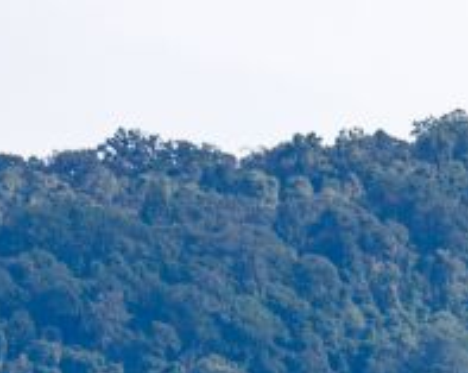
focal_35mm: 649
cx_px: 960
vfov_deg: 2.4
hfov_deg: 3.0
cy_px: 1076
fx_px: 8976
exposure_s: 1/2000
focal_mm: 85
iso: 100
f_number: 2.8
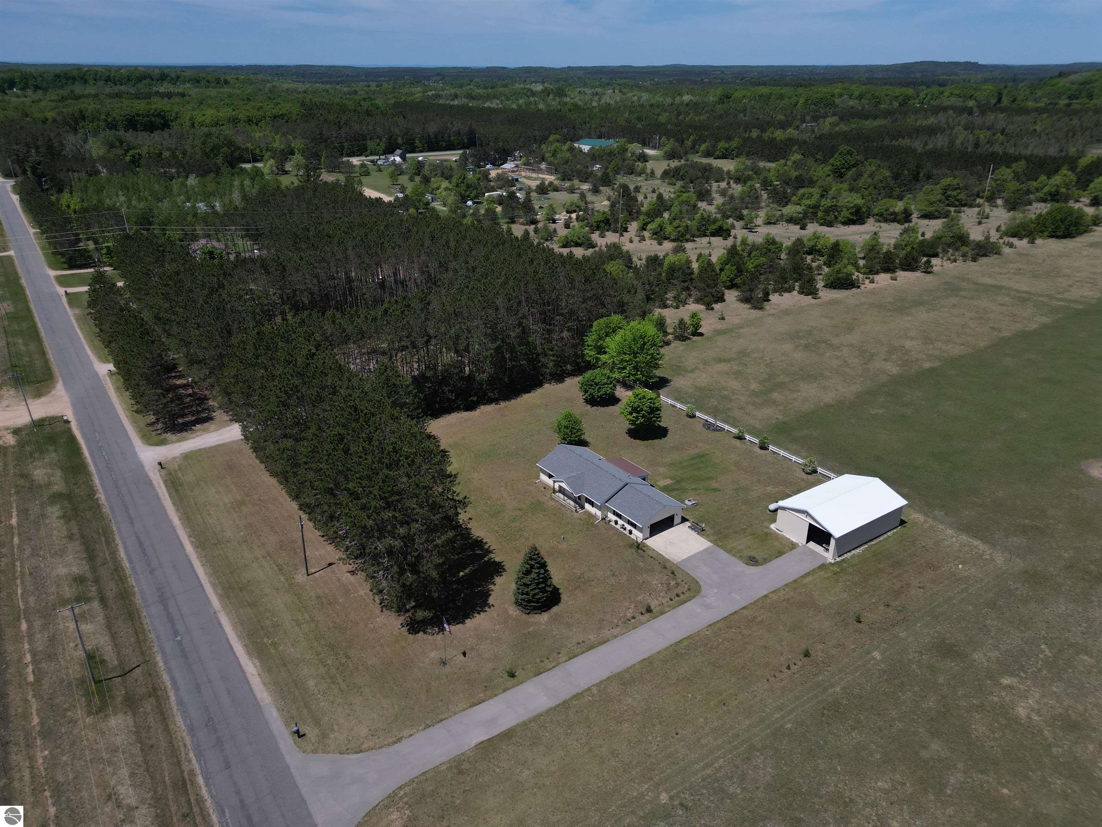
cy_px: 414
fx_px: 764
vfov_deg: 56.8
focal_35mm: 24
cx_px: 551
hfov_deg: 71.6
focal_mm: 6.72
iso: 110
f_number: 1.7
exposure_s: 1/320
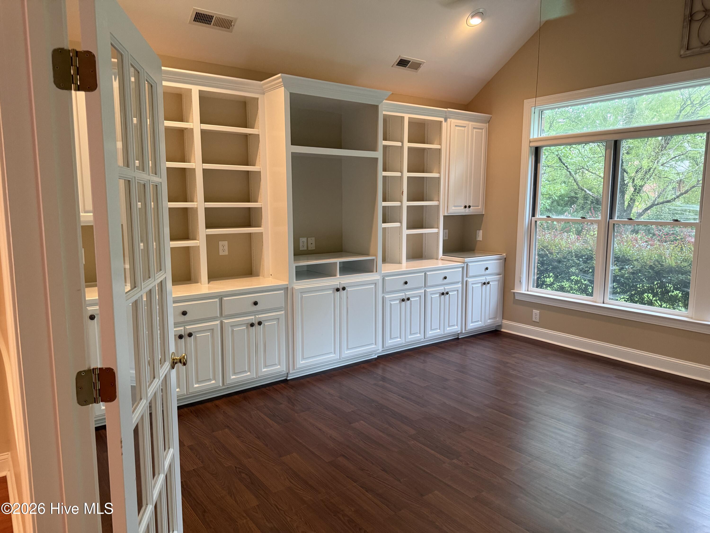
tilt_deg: -7.3
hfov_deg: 71.6
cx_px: 355
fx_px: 492
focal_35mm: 24
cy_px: 266
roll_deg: -0.2
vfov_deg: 56.8
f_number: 1.78
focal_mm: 6.76
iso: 320
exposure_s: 1/60
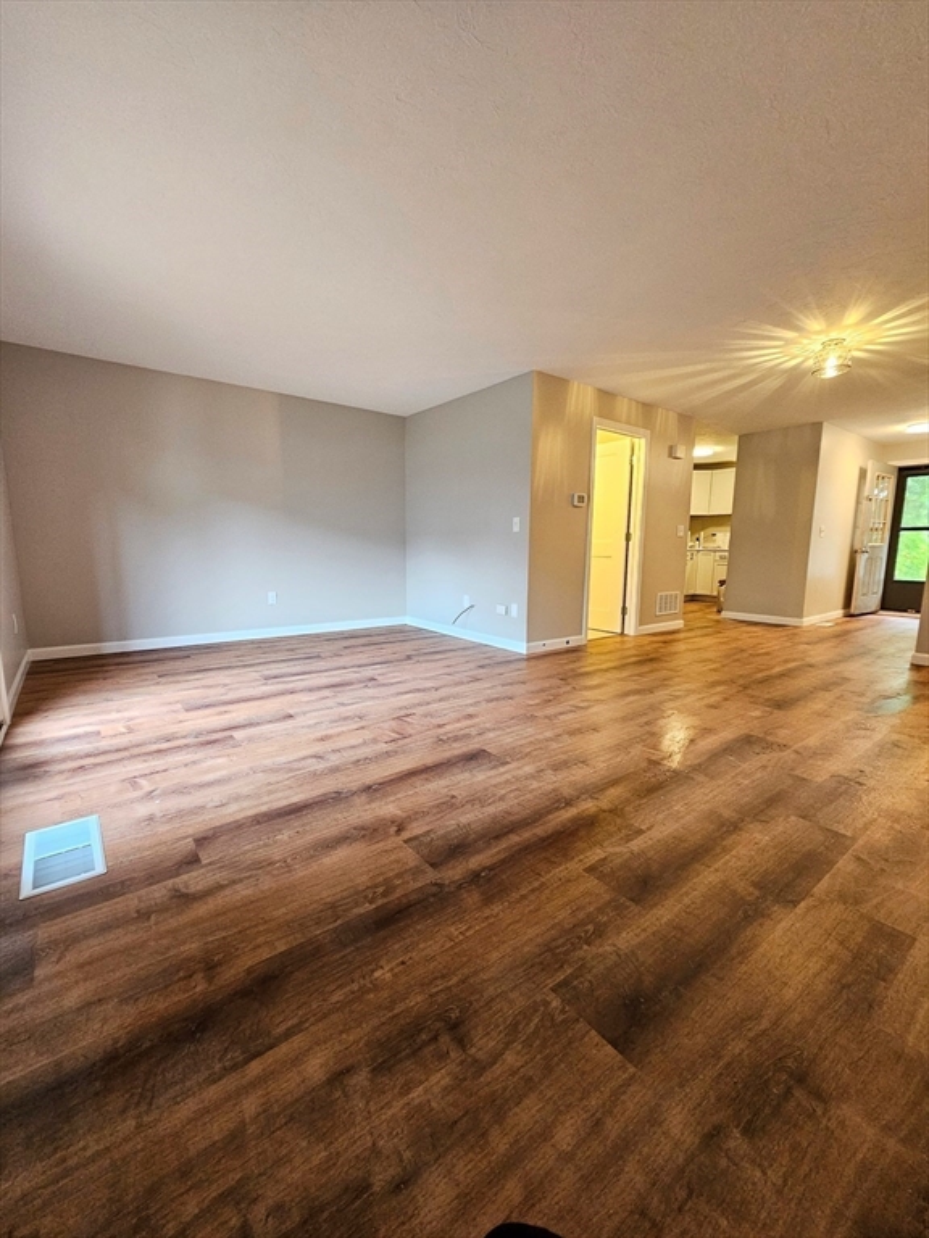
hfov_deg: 89.9
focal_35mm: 13
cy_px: 619
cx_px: 464
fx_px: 465
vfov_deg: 106.2
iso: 400
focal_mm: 2.2
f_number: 2.2
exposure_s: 1/60
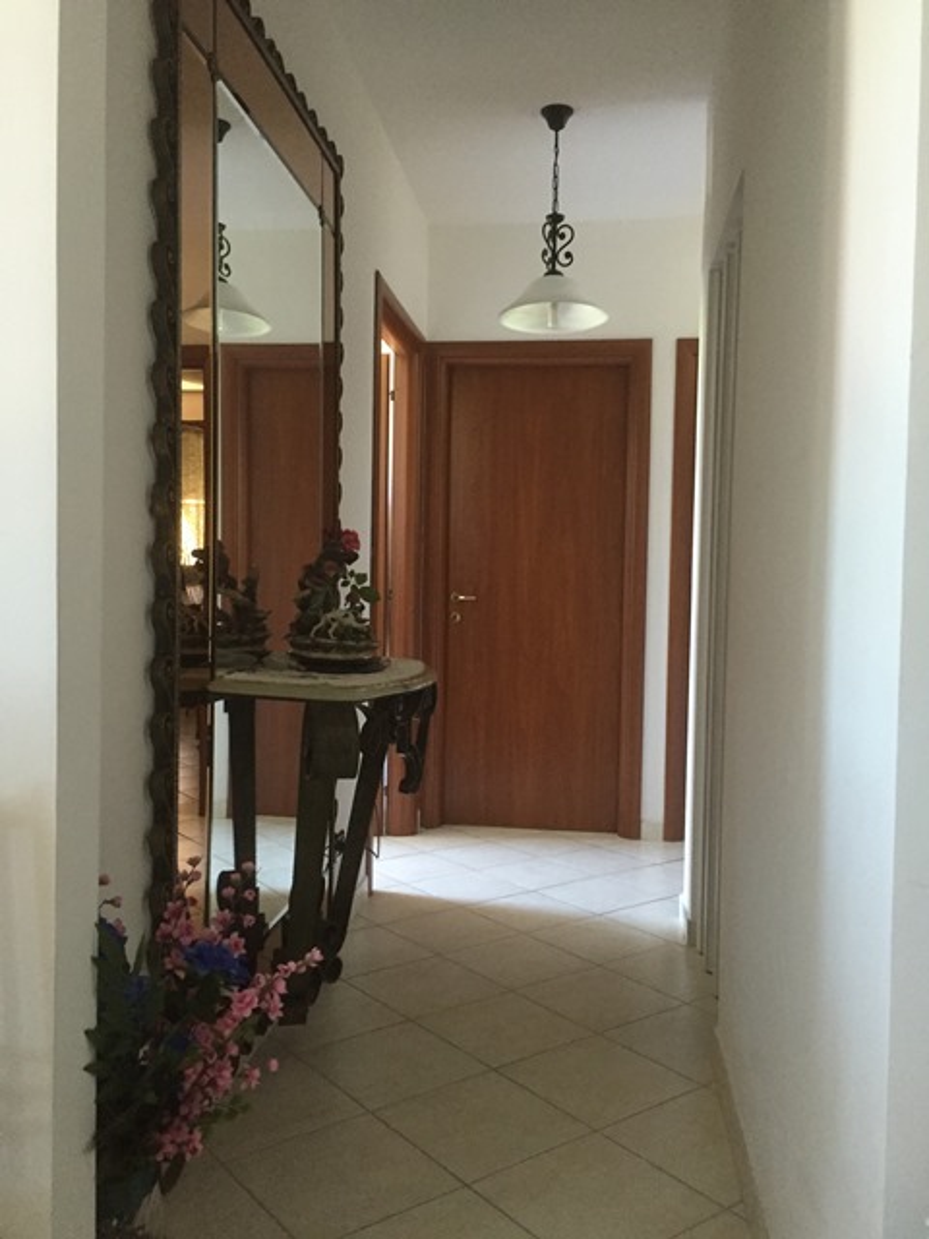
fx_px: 1038
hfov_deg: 48.2
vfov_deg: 61.7
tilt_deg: -0.5
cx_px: 464
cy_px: 620
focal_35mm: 29
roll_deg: -0.9
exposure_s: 1/20
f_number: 2.2
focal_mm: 4.15
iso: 250
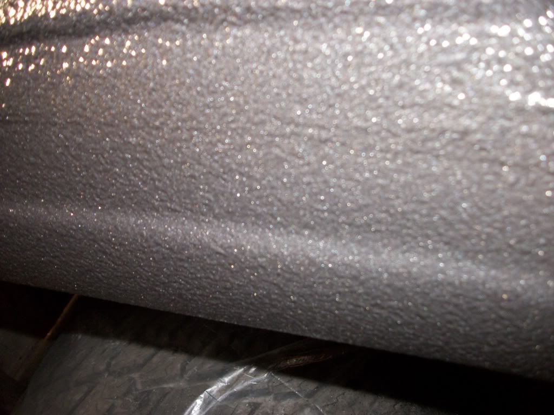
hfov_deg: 56.8
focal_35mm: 32
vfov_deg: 44.2
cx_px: 277
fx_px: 512
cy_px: 208
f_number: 2.9
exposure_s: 1/125
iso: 250
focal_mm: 5.7
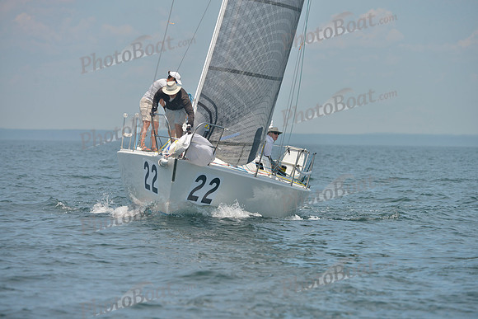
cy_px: 160
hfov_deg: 7.4
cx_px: 239
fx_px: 3718
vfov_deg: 4.9
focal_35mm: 280
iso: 200
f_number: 7.1
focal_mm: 280
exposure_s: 1/1000
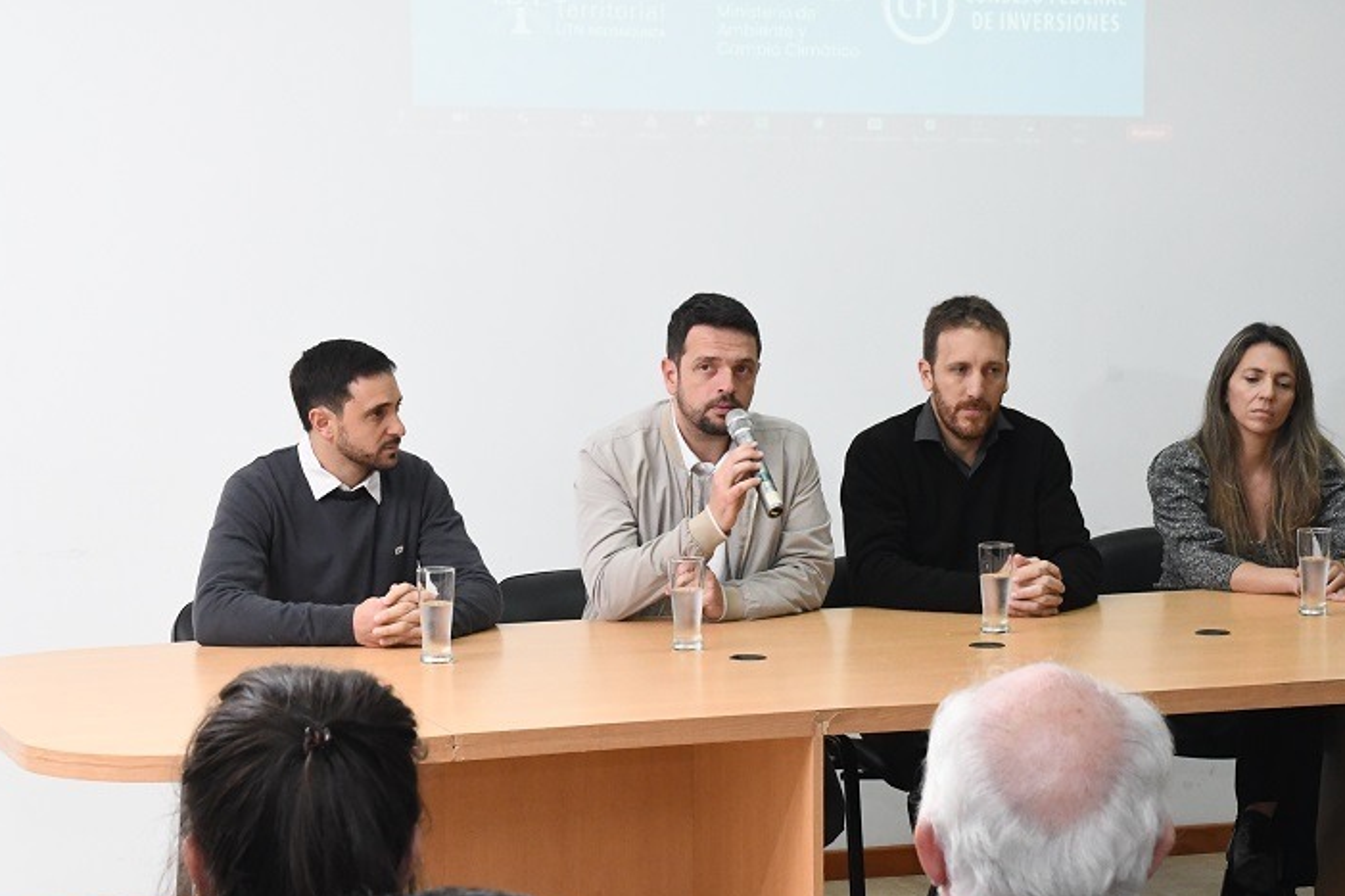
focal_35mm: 107
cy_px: 637
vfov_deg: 12.8
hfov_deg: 19.0
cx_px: 904
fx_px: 3996
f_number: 13
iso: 3200
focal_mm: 50
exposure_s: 1/100
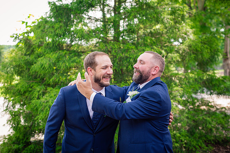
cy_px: 76
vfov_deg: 27.0
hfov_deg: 39.6
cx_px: 115
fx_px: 320
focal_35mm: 50
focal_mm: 50
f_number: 3.2
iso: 400
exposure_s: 1/320
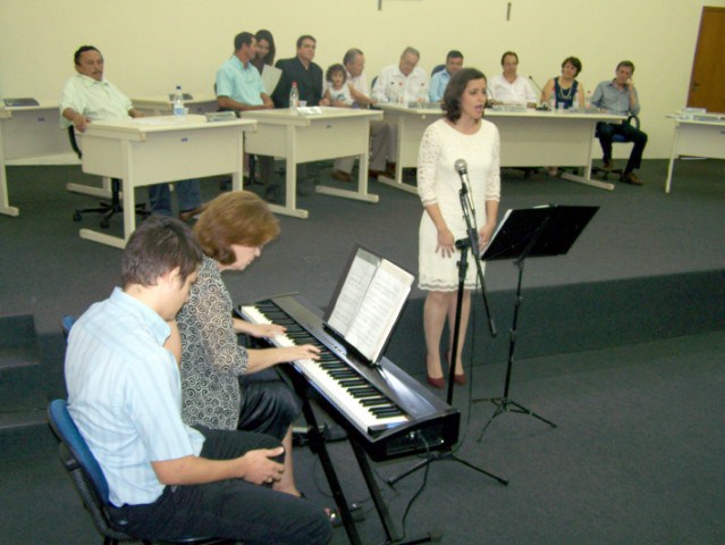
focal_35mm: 38
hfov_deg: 49.0
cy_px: 272
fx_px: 796
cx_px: 362
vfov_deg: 37.8
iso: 160
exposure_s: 1/60
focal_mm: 6.3
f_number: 2.8
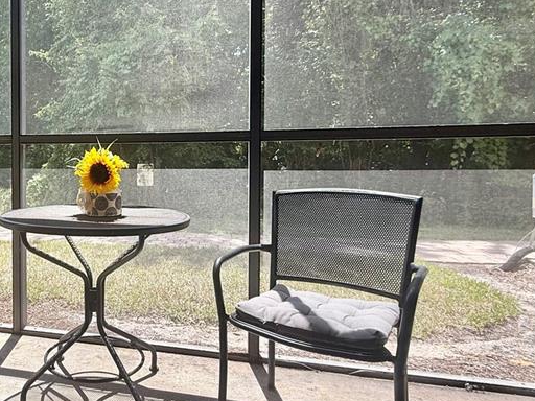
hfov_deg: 58.1
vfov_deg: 49.5
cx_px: 98
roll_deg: +0.1
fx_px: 433
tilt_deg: -1.6
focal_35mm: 28
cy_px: 165
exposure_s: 1/344
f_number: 2.2
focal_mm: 2.22
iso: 50
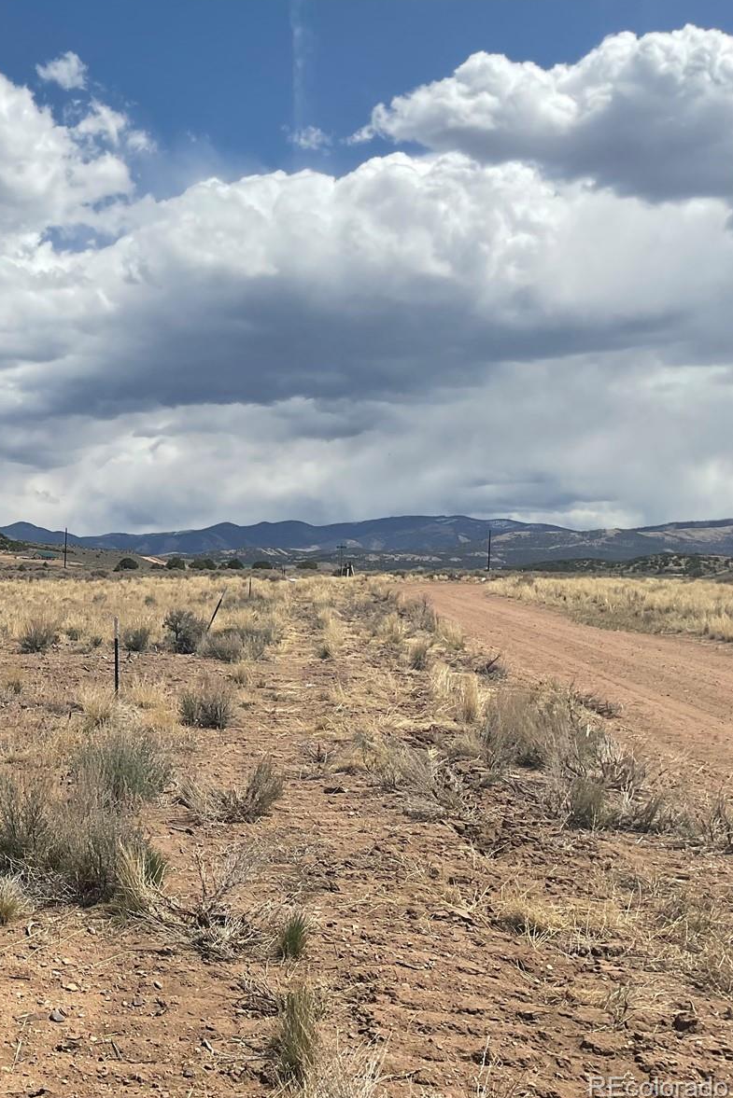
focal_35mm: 41
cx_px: -7
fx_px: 1252
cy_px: 547
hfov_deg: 30.3
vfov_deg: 47.4
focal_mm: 3
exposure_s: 1/3534
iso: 16
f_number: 1.8
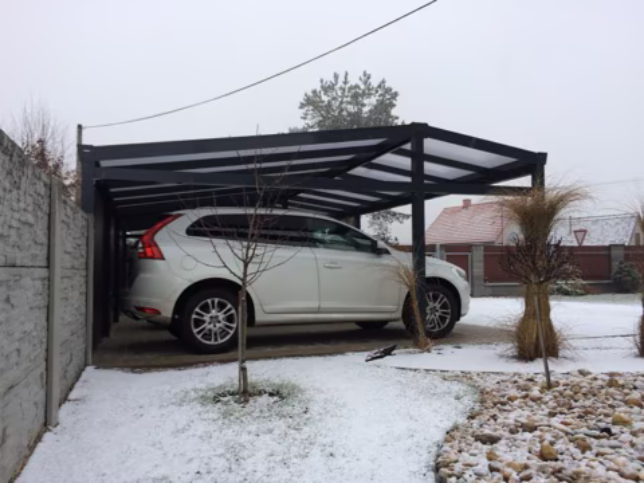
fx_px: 540
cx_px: 322
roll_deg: +0.8
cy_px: 242
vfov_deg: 48.2
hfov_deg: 61.7
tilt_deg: +1.4
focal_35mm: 29
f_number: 2.2
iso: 64
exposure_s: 1/100
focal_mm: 4.15
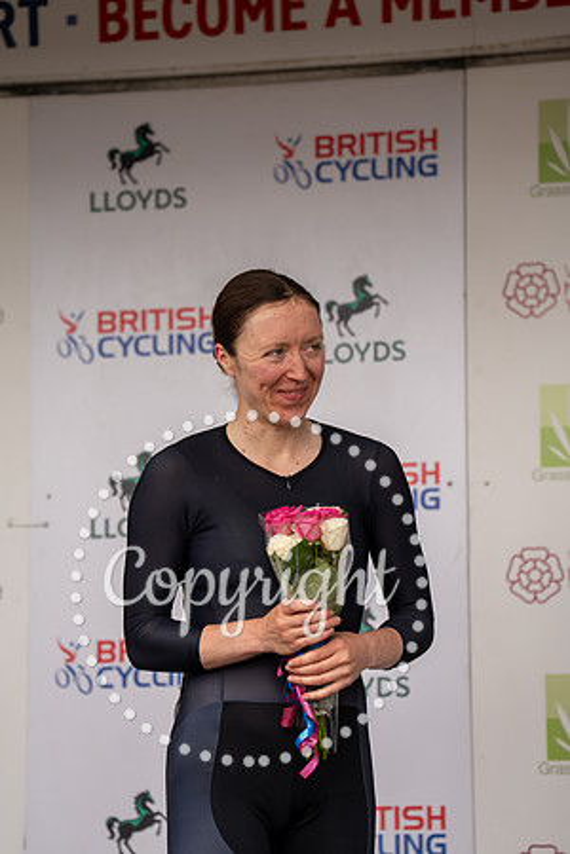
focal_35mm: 182
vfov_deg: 11.3
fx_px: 4322
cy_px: 427
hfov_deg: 7.5
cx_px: 285
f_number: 3.5
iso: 250
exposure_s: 1/1000
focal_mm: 182
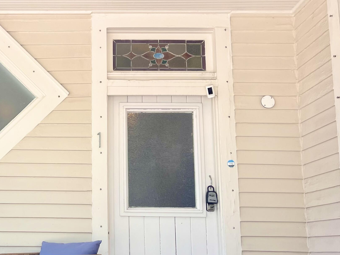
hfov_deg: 37.9
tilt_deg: +8.9
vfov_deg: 29.9
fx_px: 471
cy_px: 184
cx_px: 57
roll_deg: -0.5
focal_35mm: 48
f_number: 1.5
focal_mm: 5.7
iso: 50
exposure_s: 1/1266
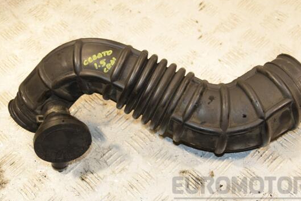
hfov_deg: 33.6
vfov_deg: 22.8
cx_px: 162
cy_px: 109
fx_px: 498
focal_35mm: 60
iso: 800
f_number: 6.3
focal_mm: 35
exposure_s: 1/200
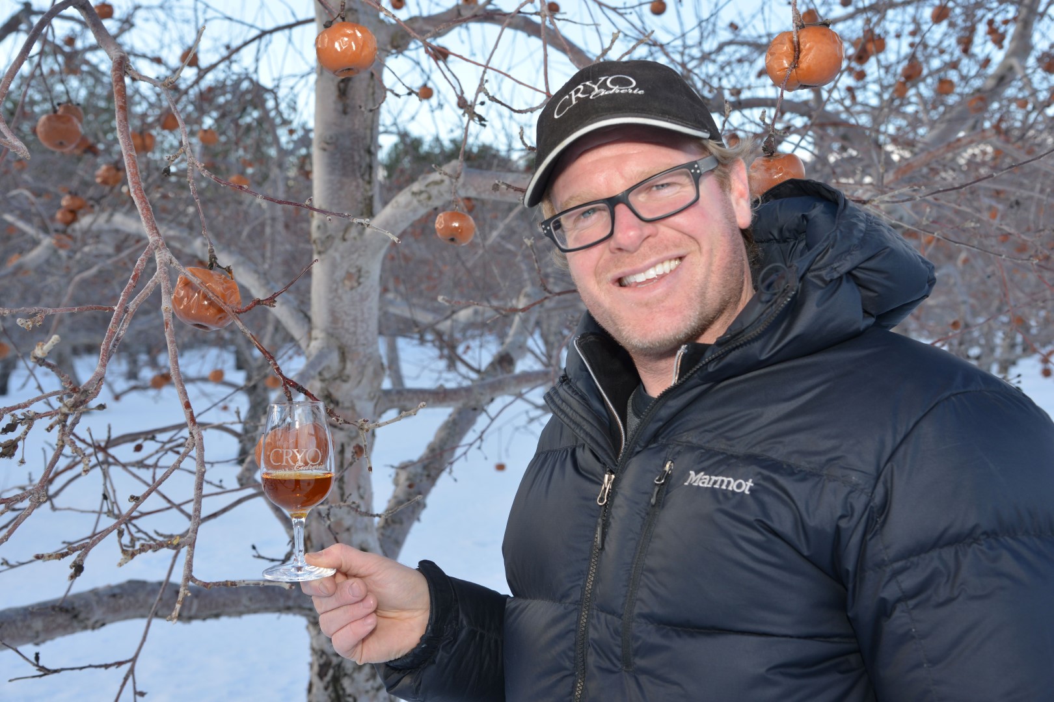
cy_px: 351
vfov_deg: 30.5
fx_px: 1288
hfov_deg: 44.5
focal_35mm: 44
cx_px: 527
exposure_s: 1/160
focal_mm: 44
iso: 200
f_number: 8
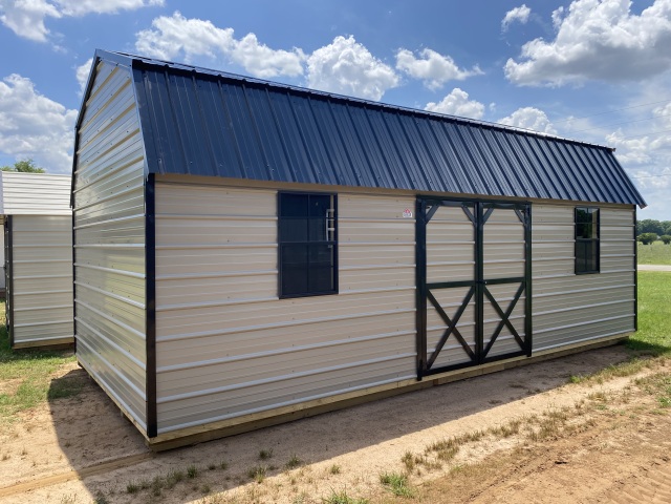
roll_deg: +0.8
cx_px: 336
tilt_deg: +3.3
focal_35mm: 26
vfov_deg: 53.1
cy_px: 252
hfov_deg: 67.3
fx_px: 504
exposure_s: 1/2315
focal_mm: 4.25
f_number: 1.8
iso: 32
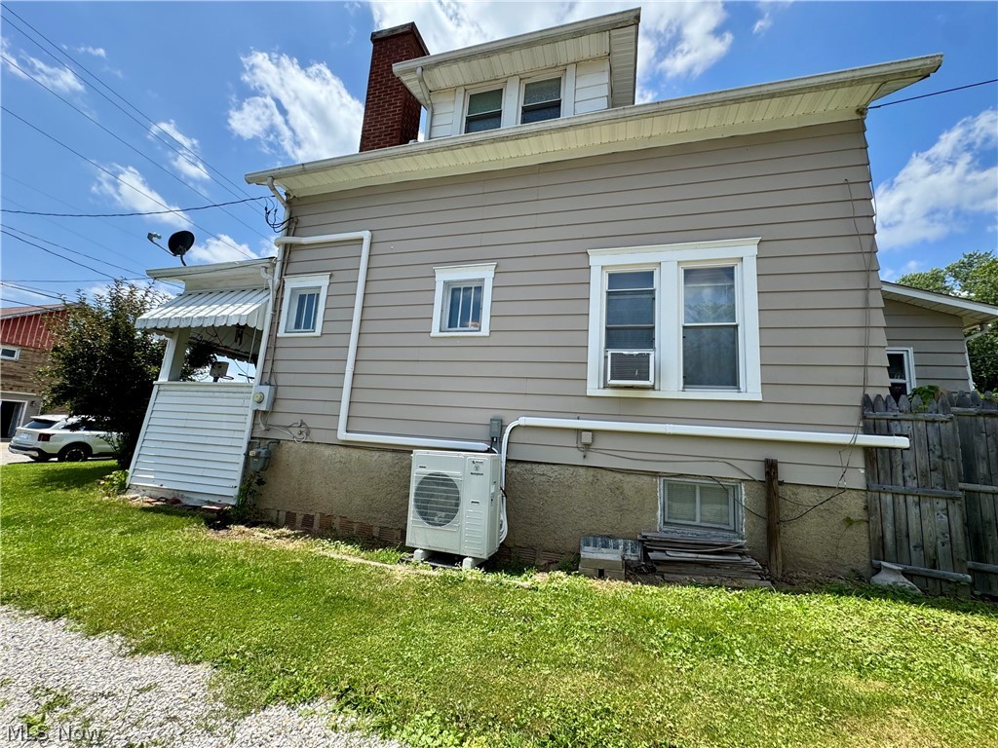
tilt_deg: +10.6
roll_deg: -5.0
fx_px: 404
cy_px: 374
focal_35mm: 14
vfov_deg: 85.7
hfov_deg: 102.1
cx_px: 499
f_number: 2.2
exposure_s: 1/1143
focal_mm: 2.22
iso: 40
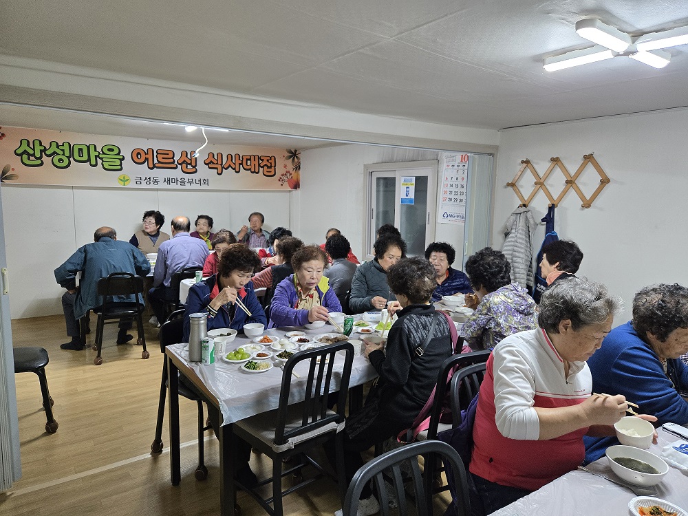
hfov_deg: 73.9
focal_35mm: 23
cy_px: 258
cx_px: 344
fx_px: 457
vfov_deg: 58.9
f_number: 1.8
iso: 320
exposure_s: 1/120
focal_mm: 5.4
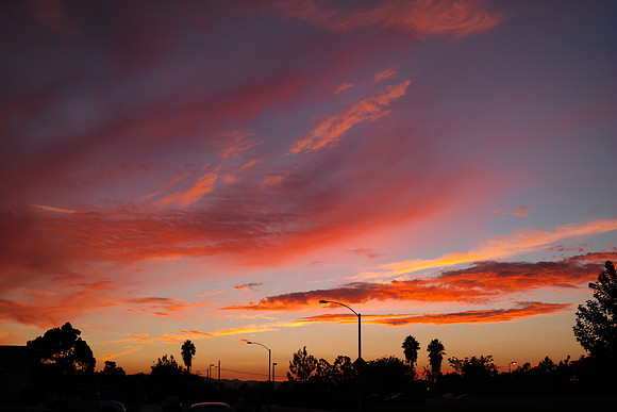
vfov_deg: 29.3
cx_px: 308
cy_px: 206
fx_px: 789
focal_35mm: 46
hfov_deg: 42.7
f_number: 5.6
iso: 100
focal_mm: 30
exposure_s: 1/80
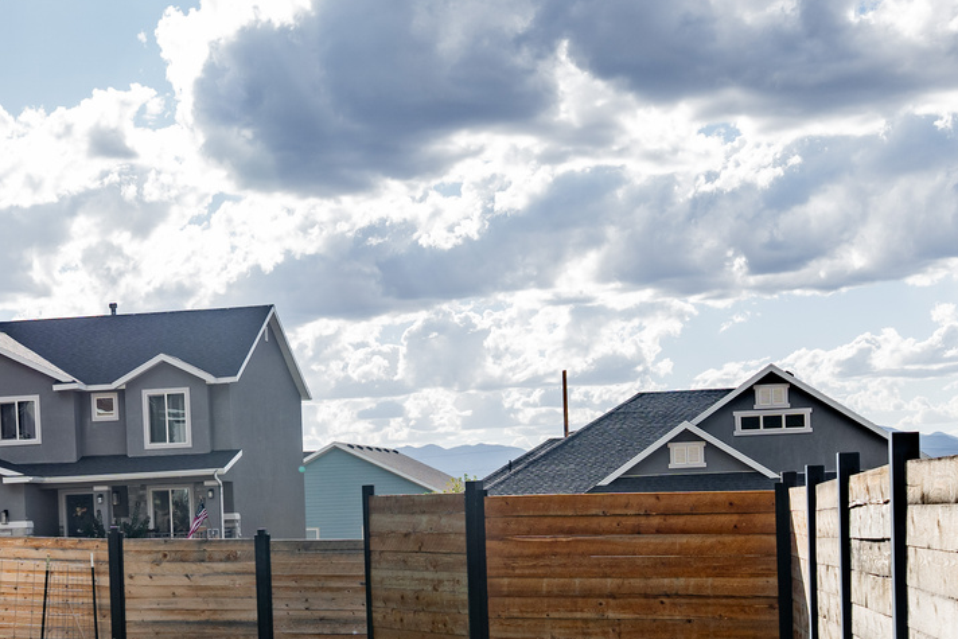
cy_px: 575
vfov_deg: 19.4
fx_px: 1836
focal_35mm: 69
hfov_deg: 29.1
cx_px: 332
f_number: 4.5
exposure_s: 1/1000
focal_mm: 24
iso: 200
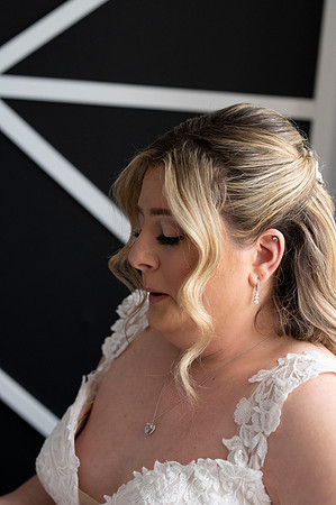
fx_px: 1193
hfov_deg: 16.0
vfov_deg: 23.9
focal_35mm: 85
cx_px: 168
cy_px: 252
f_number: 4
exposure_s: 1/2000
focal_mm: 85
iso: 4000
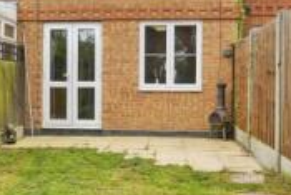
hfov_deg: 35.4
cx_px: 109
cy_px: 94
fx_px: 453
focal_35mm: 56
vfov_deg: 24.2
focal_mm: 10
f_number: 8
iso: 64
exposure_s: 1/60
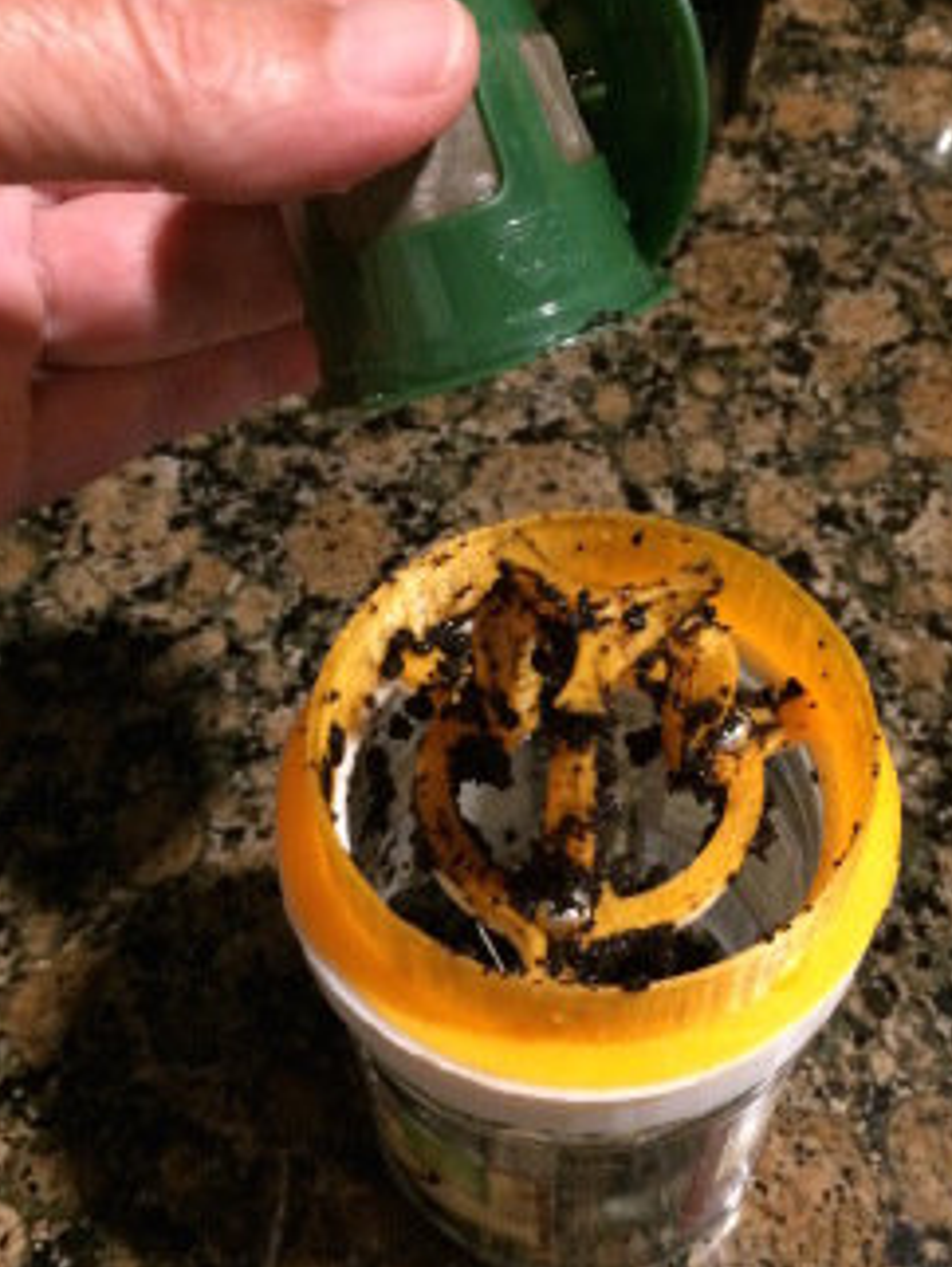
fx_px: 1318
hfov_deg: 39.7
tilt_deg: -56.3
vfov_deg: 51.3
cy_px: 677
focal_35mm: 36
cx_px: 527
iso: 250
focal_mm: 4.15
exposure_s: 1/15
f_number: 2.2
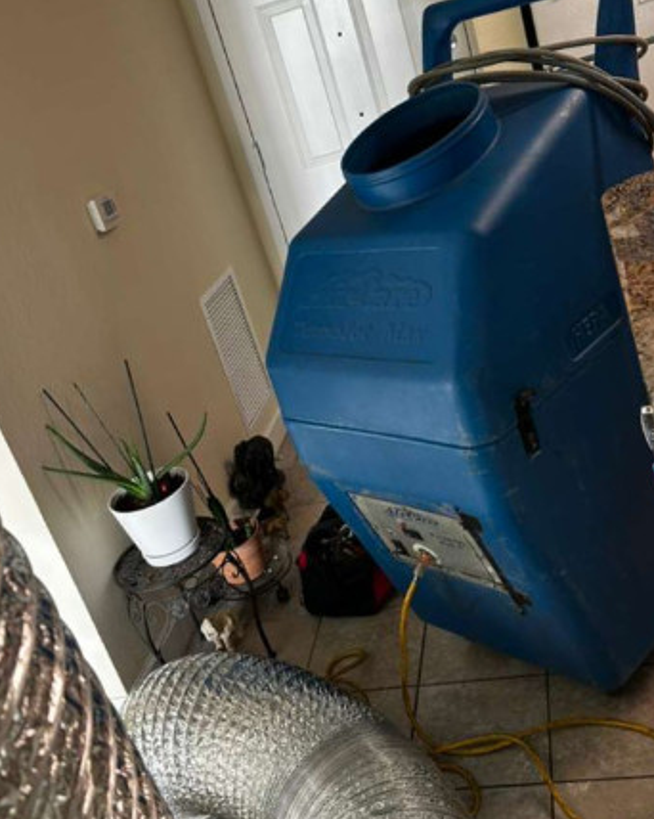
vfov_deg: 52.8
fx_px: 823
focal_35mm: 34
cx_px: 326
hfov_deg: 43.3
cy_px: 369
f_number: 1.8
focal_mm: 4
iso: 20
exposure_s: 1/695
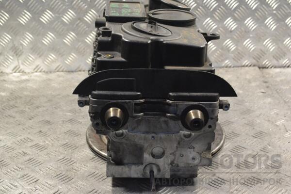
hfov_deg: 33.4
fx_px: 485
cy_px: 97
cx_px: 146
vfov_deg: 22.6
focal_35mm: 60
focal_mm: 40
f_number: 8
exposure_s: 1/250
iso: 3200
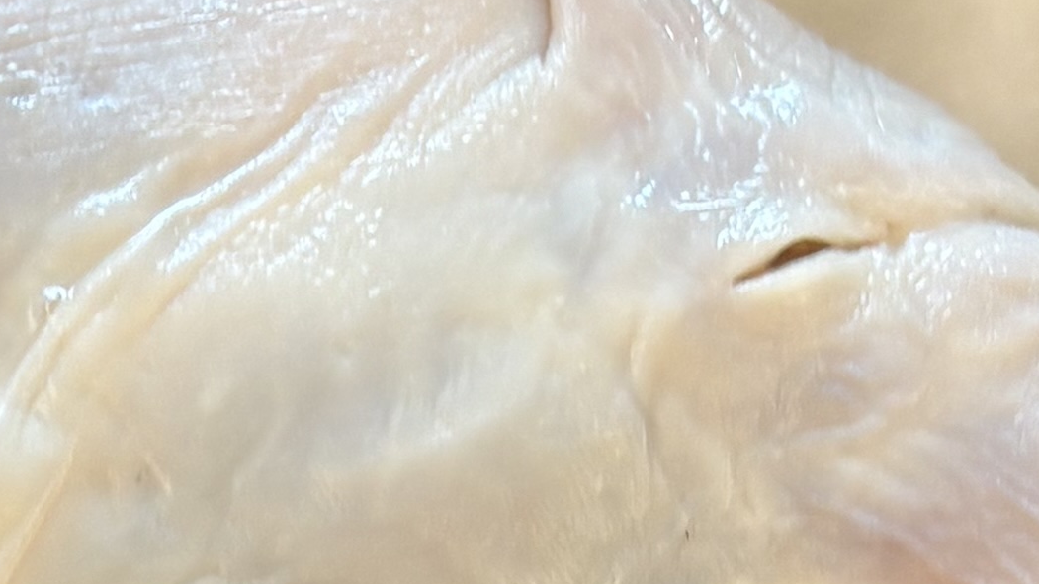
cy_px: 1064
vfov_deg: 7.6
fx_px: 4242
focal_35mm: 154
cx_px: 98
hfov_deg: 13.8
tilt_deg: -79.3
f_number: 1.6
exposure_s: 1/60
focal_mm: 5.96
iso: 80
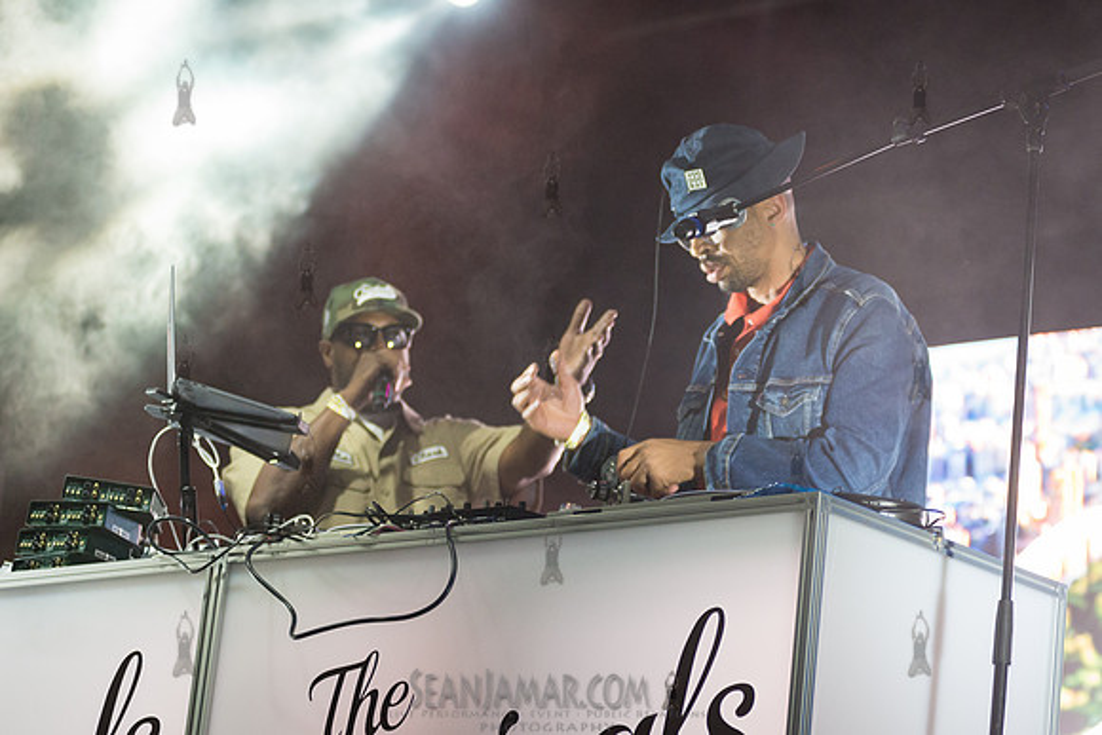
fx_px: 3230
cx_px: 663
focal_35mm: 106
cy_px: 393
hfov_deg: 19.3
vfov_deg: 13.0
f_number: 3.5
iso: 3200
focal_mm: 80
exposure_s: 1/320
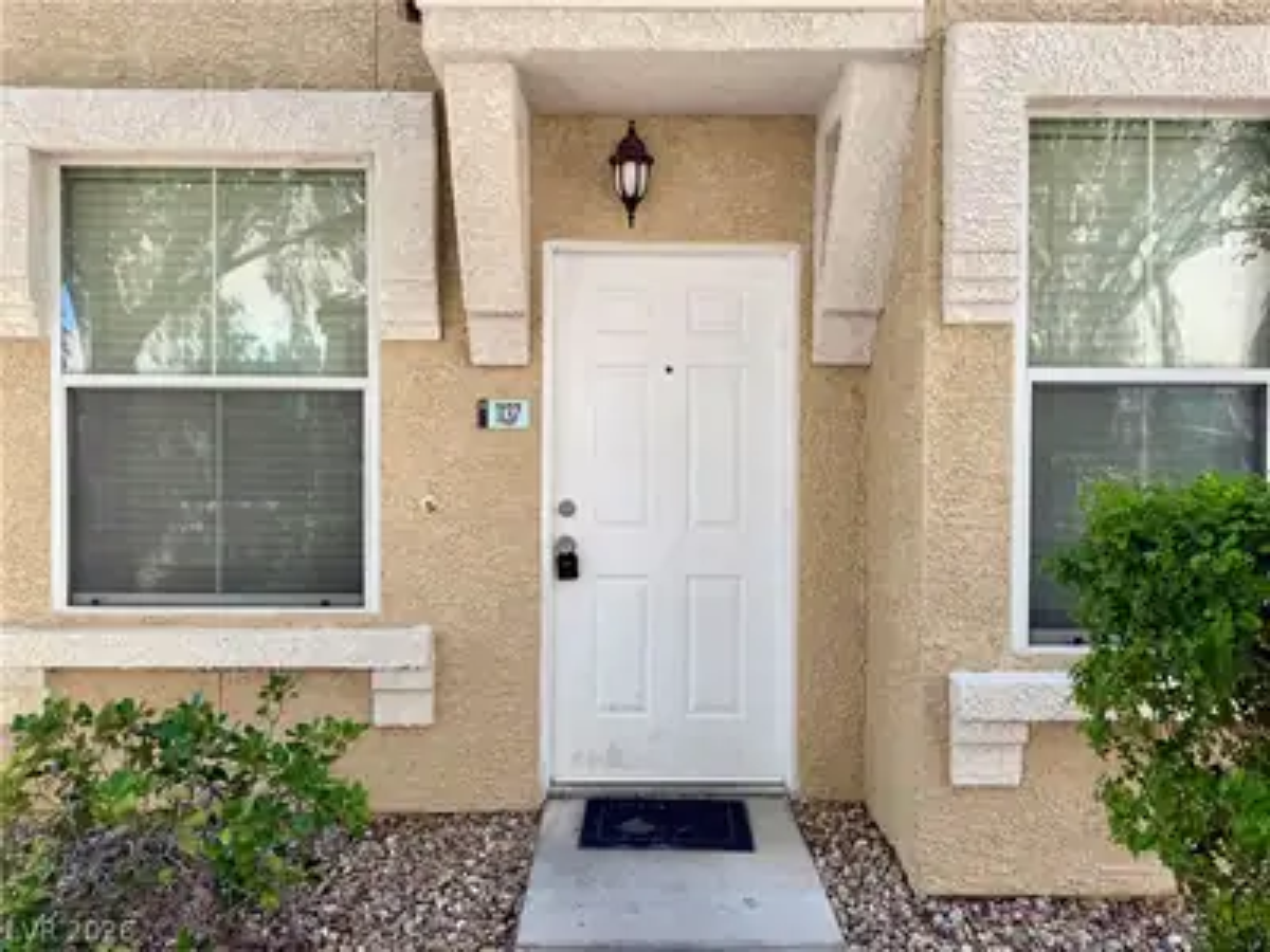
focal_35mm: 24
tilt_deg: -3.6
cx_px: 635
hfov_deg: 71.6
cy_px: 476
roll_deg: -0.2
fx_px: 881
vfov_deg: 56.8
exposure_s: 1/491
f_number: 1.78
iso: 80
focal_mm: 6.76
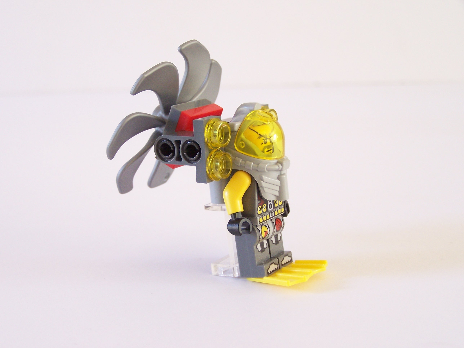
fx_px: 898
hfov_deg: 29.0
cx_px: 232
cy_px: 174
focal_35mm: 67
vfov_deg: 21.9
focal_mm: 11.1
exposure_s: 1/20
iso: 200
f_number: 3.2
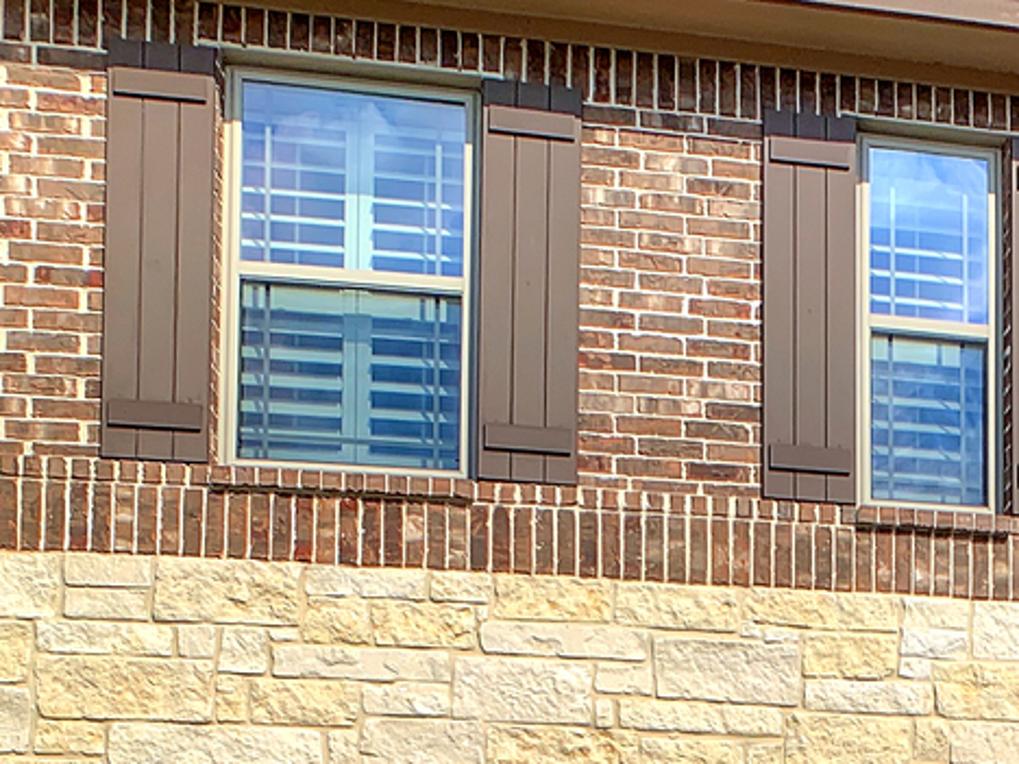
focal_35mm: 80
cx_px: 999
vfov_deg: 17.1
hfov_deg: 23.5
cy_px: 1056
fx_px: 2355
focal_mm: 4.25
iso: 25
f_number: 1.8
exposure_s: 1/1136
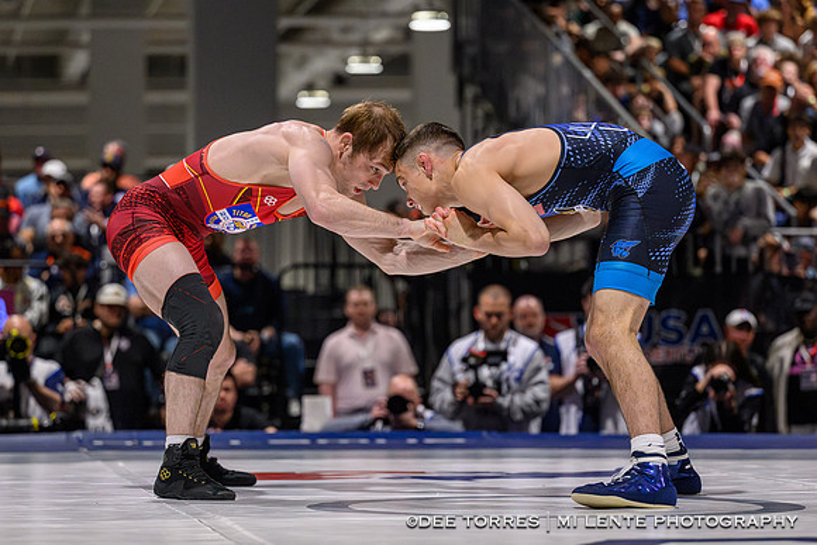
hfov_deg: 15.6
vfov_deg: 10.4
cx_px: 378
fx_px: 2991
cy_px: 312
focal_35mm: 132
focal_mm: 99
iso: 7200
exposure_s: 1/800
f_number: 2.8
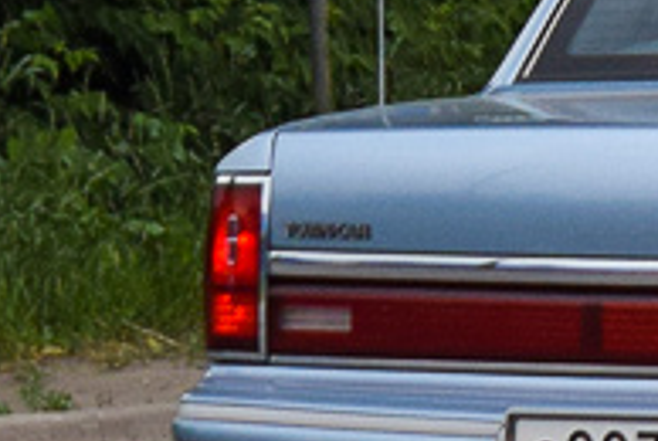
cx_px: 1282
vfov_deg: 2.7
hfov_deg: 4.0
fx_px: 9319
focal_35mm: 509
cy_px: -190
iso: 400
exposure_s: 1/800
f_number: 5.6
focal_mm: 55
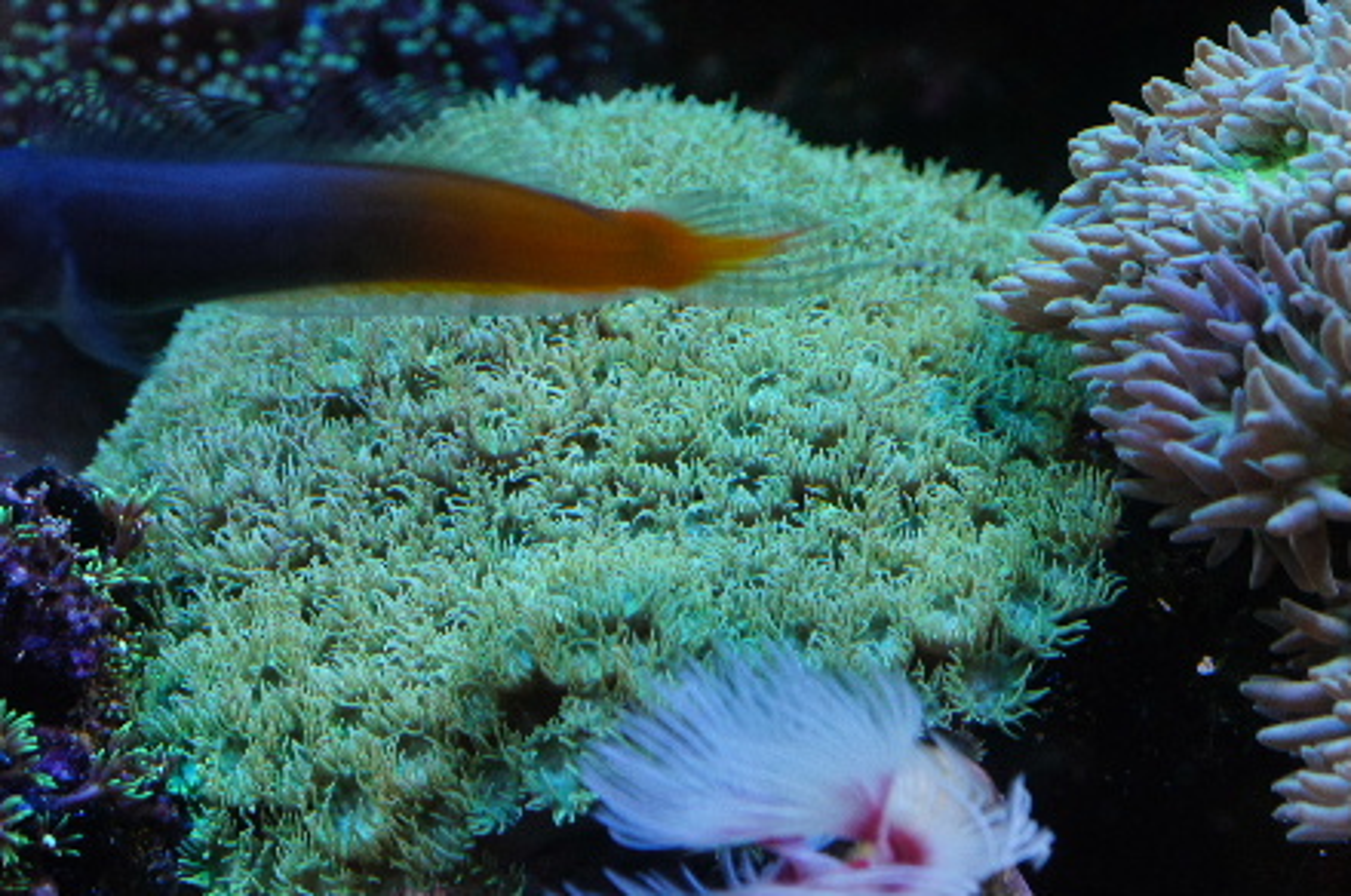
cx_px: 676
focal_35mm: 75
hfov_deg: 27.0
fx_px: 2810
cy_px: 448
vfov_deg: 18.1
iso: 800
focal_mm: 50
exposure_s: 1/60
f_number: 9
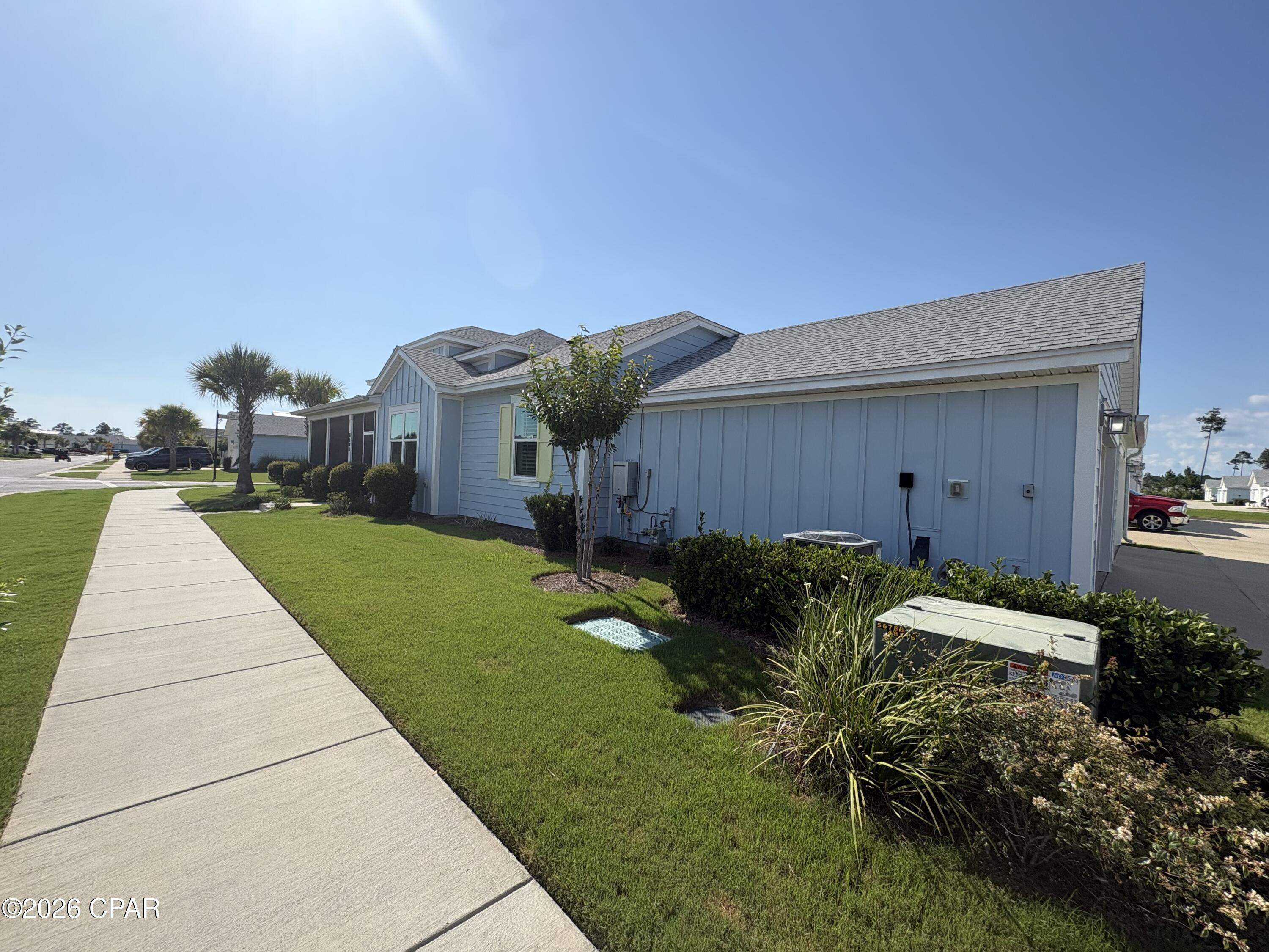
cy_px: 476
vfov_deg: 85.7
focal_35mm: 14
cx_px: 634
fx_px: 513
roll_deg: -2.1
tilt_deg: +2.6
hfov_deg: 102.1
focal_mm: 2.22
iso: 40
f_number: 2.2
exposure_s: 1/2028
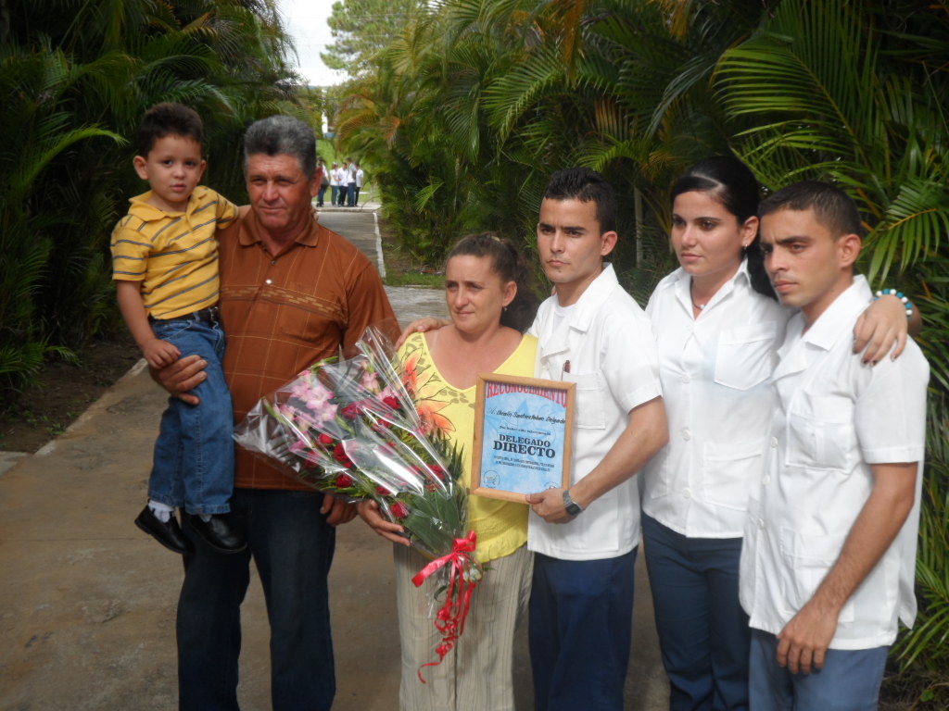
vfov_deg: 32.9
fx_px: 1206
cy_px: 356
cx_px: 474
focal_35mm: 44
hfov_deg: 42.9
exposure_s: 1/250
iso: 80
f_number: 3.9
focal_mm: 8
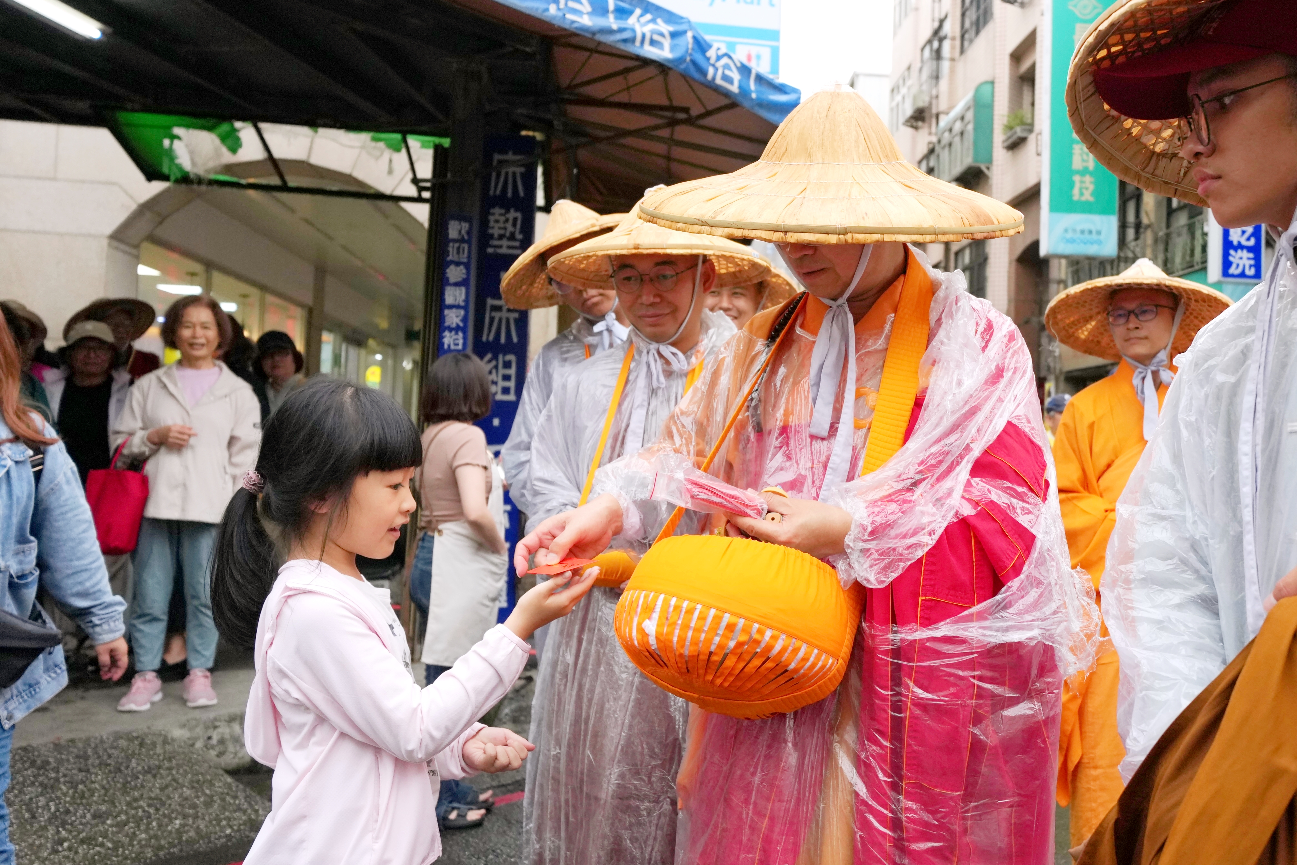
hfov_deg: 76.1
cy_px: 432
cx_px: 648
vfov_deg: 55.1
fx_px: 829
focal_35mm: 23
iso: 1600
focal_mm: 23
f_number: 4
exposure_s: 1/400
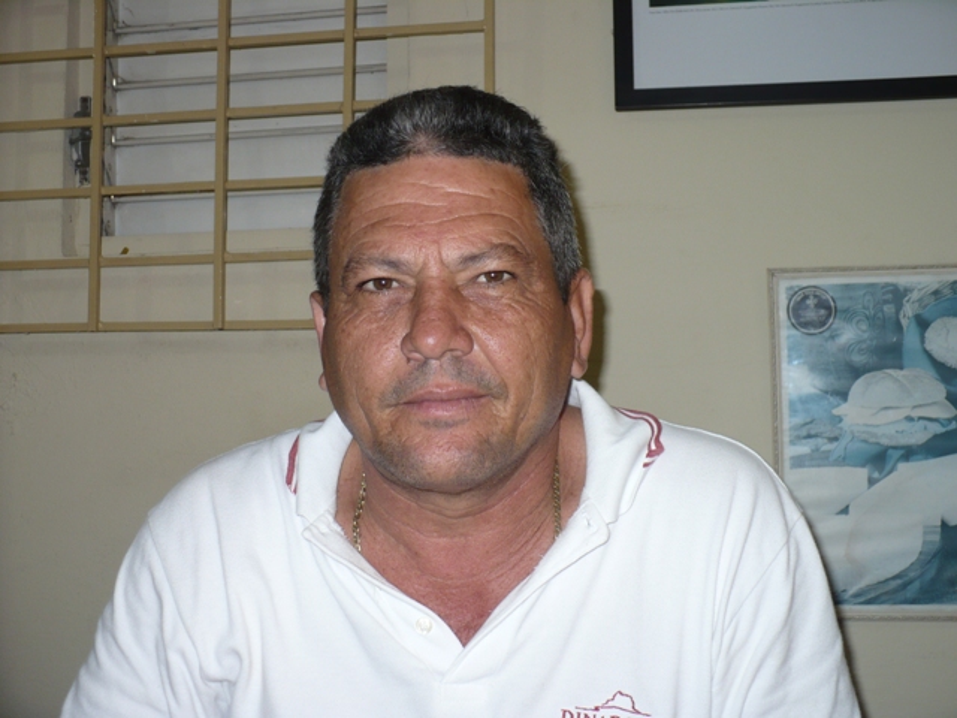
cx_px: 478
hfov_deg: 39.7
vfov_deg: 30.3
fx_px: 1327
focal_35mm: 48
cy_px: 359
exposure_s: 1/30
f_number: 3
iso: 100
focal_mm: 7.9
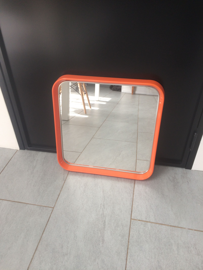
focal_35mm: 29
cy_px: 135
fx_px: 227
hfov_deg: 48.2
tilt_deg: -39.4
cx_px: 102
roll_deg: +0.5
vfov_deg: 61.7
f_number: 2.2
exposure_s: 1/50
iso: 50
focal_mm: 4.15
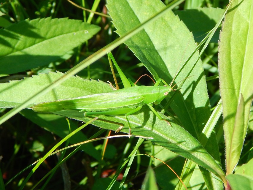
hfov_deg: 28.2
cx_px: 126
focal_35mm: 69
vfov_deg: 21.3
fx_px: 504
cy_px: 95
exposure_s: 1/400
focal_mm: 12.3
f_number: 4.1
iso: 125
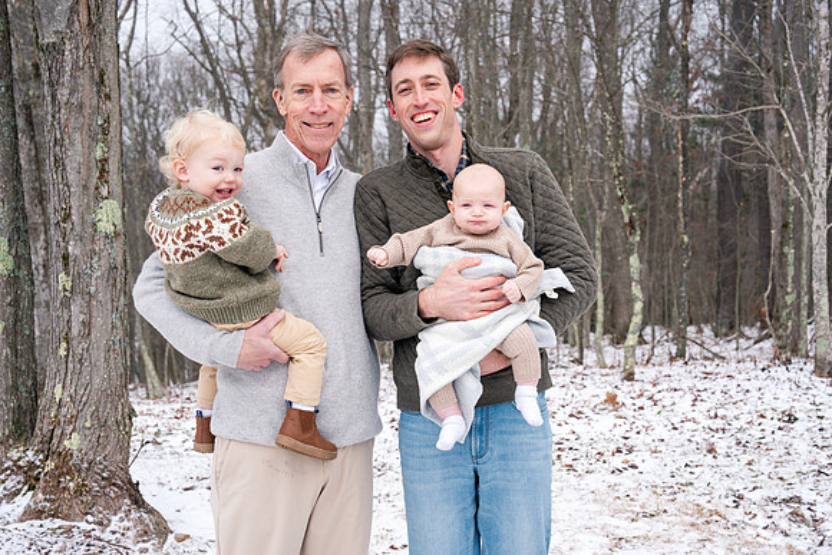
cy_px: 278
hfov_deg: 38.9
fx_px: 1179
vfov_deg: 26.5
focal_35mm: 51
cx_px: 416
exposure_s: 1/250
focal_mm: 51
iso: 1000
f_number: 6.3
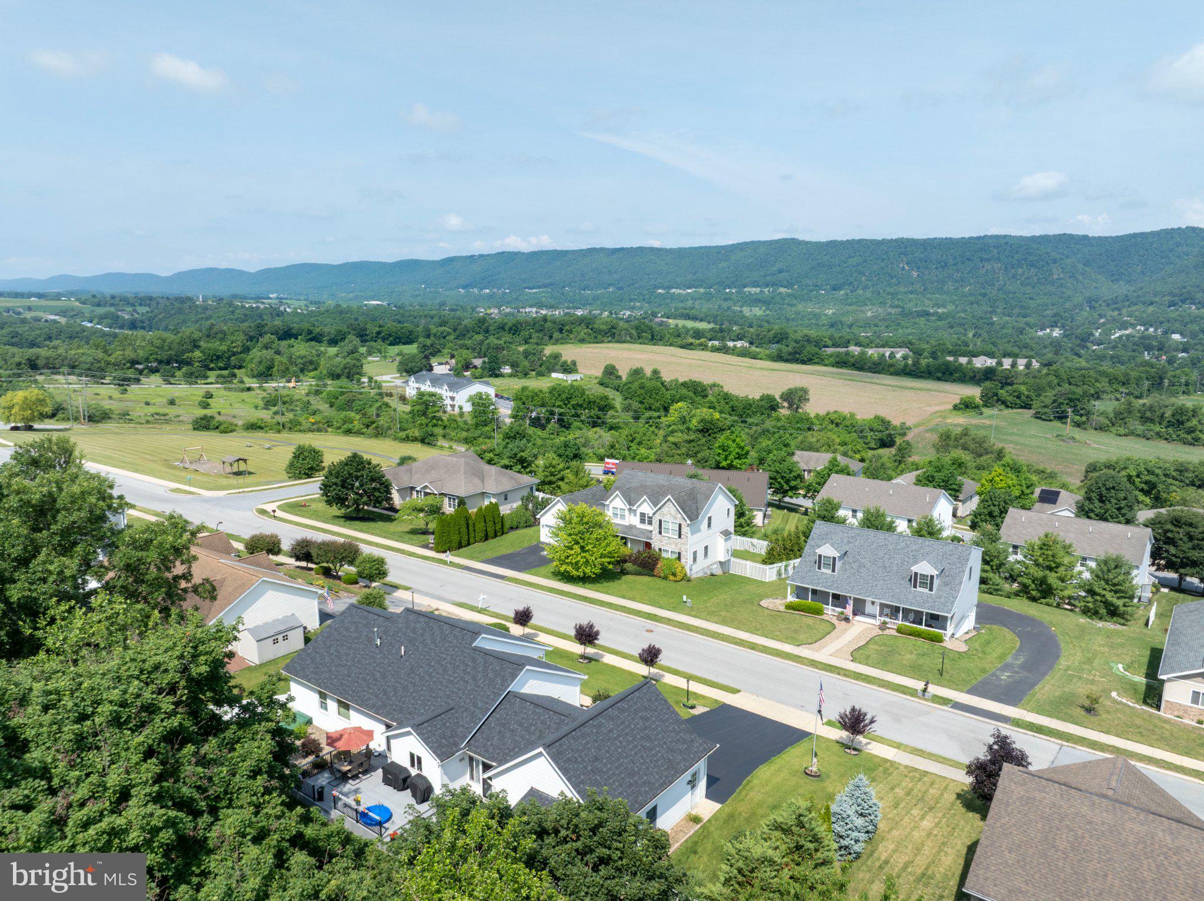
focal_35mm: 24
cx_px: 602
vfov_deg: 56.8
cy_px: 450
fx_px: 834
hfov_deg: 71.6
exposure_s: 1/240
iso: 100
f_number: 7.1
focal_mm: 12.29
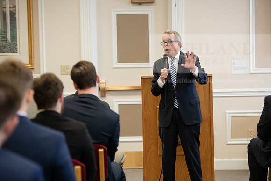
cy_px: 90
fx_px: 919
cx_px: 136
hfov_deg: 16.8
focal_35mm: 122
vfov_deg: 11.2
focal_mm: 122
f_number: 3.2
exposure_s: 1/200
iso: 1600
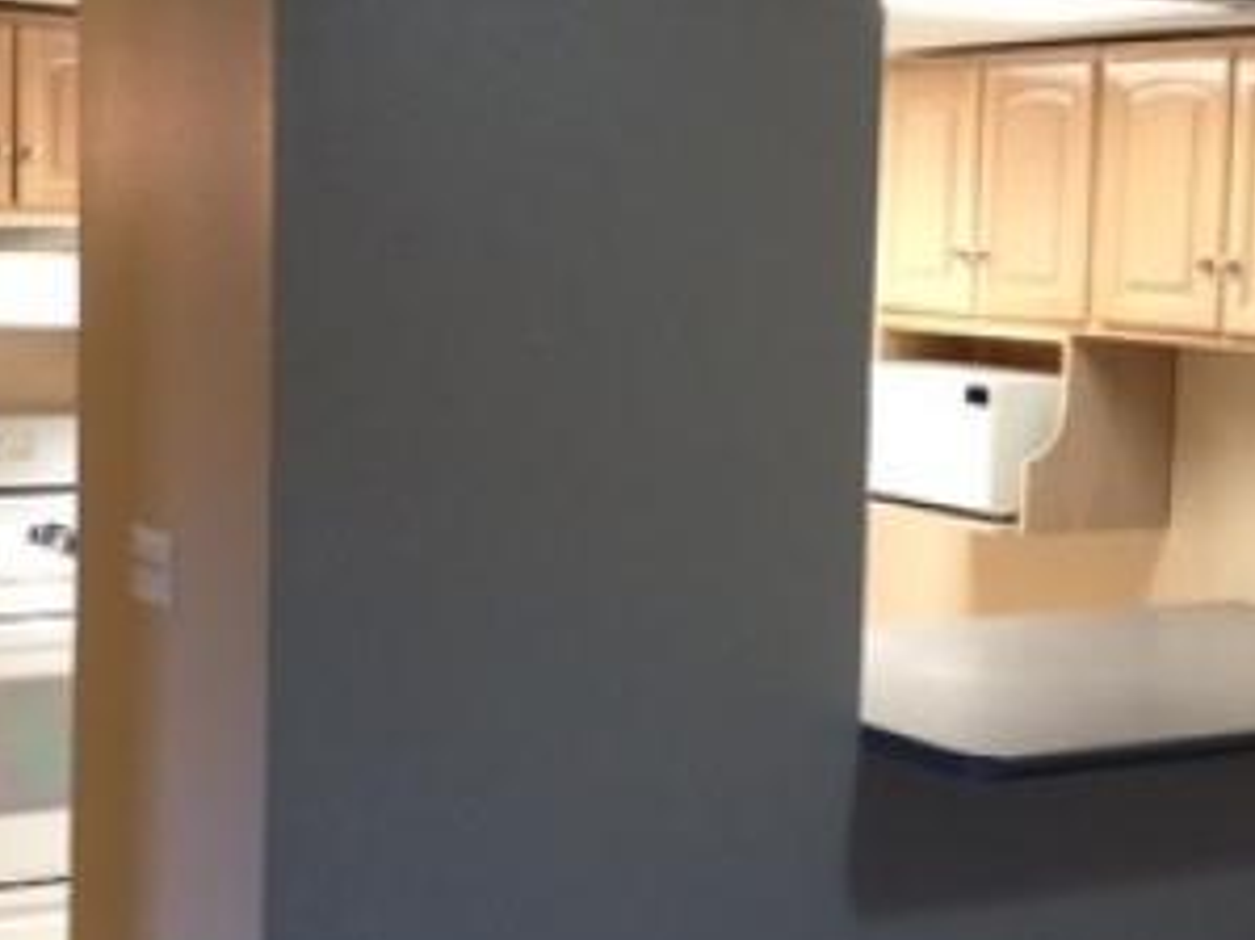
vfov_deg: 19.6
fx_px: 2718
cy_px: 462
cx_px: 688
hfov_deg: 26.0
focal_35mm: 75
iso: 80
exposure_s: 1/20
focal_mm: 4.28
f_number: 2.4
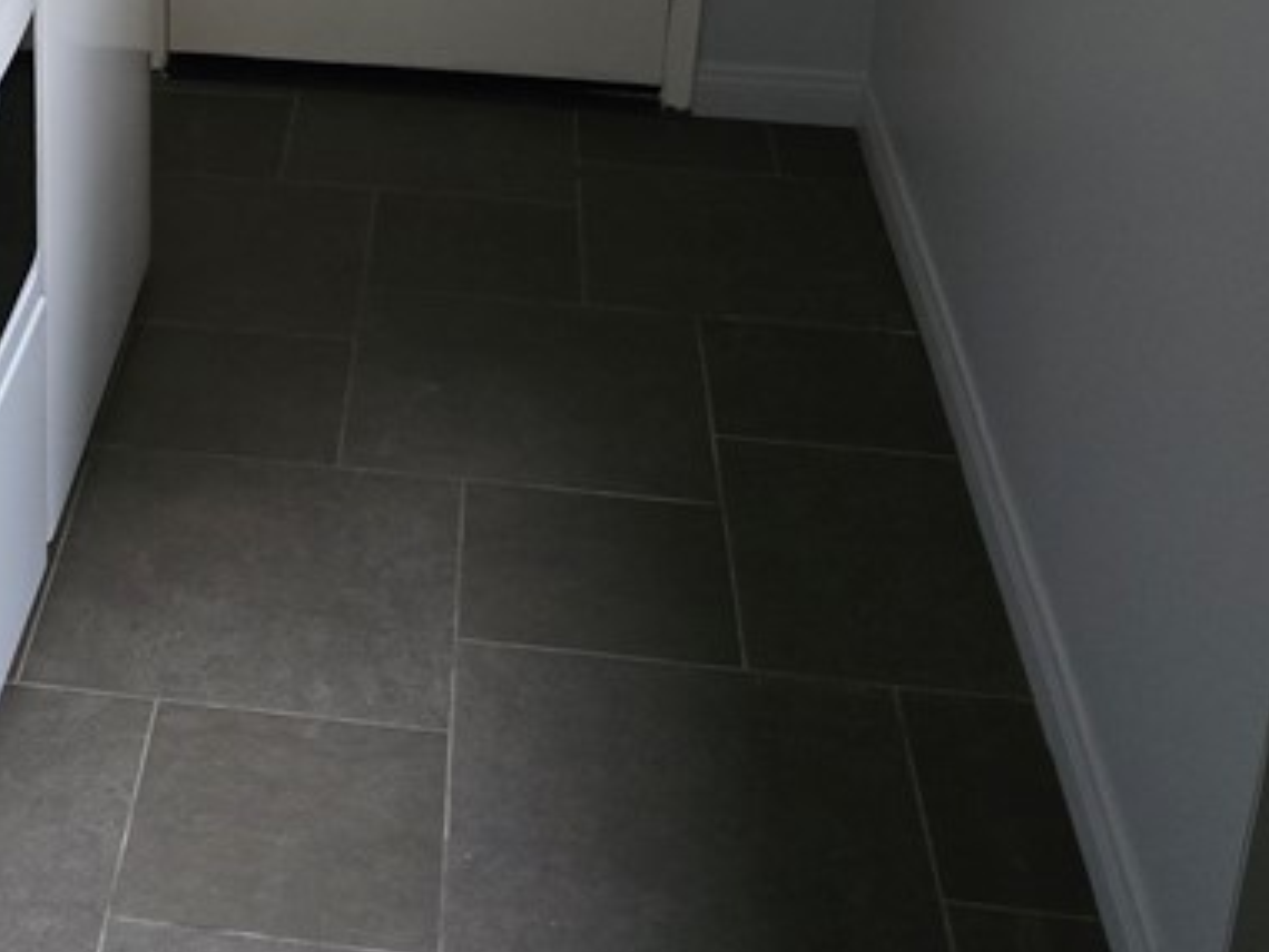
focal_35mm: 62
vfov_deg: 22.4
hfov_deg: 29.7
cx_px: 100
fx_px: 2273
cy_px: -90
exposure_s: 1/60
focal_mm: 6.3
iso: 1600
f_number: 1.7
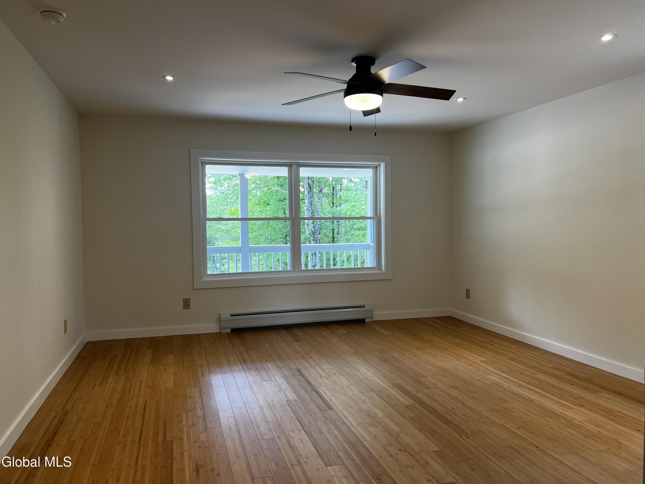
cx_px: 322
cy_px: 242
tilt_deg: -2.7
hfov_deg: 67.3
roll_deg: +0.8
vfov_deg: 53.1
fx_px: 484
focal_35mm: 26
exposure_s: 1/120
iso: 64
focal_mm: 5.7
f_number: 1.5
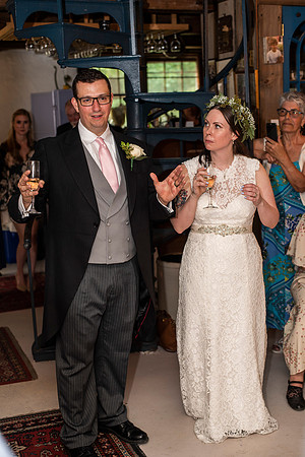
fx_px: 635
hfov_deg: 27.0
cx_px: 152
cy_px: 228
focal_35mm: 50
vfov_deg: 39.6
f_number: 3.2
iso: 500
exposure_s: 1/100
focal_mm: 50
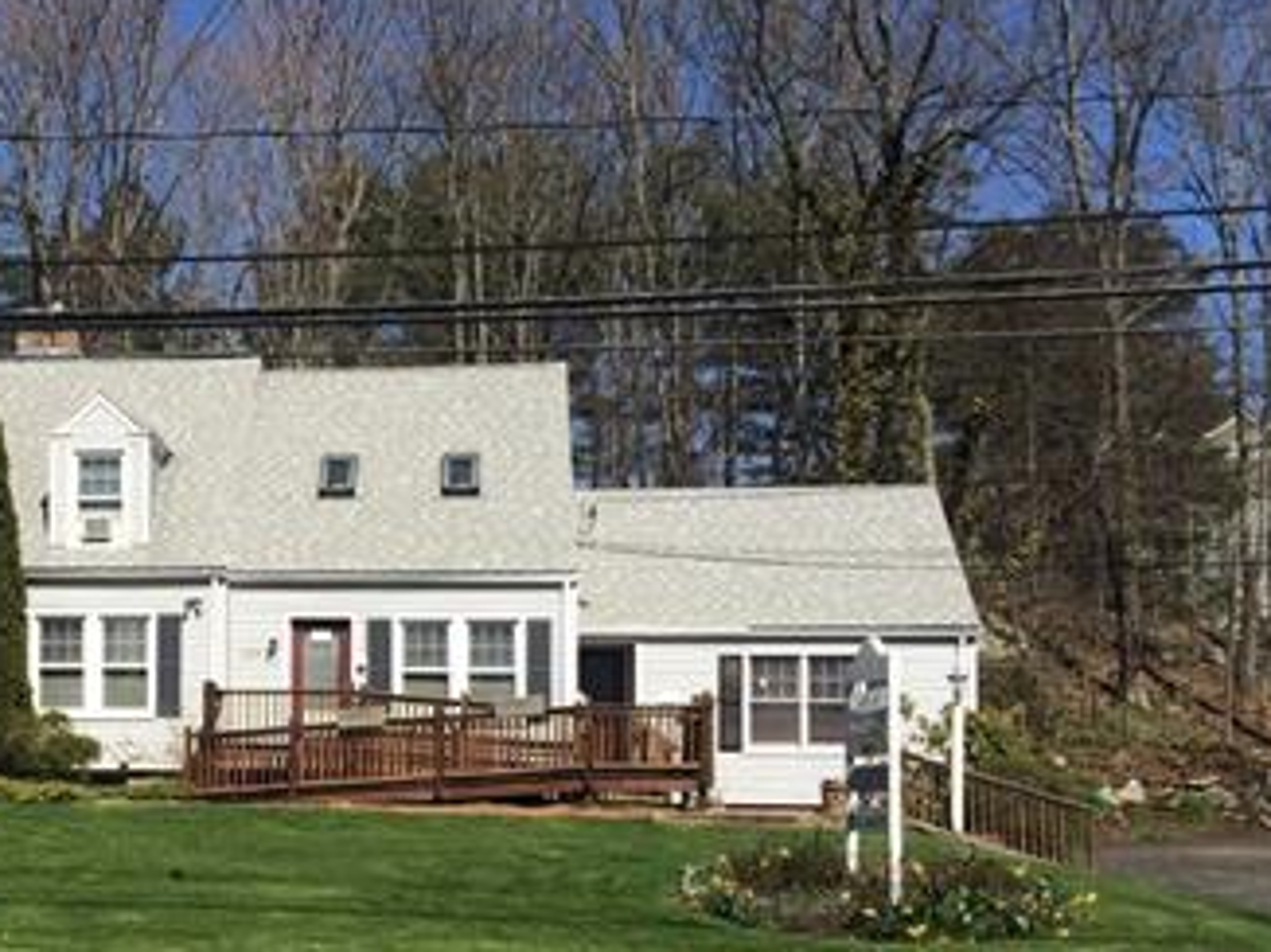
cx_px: 133
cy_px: 706
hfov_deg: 32.2
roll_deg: +1.2
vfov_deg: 25.3
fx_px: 2091
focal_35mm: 57
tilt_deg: +3.2
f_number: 2.2
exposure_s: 1/2564
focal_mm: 4.15
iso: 32
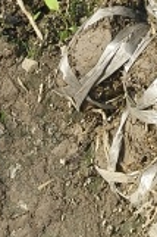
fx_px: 1173
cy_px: -428
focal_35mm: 179
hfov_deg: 7.1
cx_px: 404
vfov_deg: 9.5
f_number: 1.8
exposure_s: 1/1241
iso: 80
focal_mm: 4.84
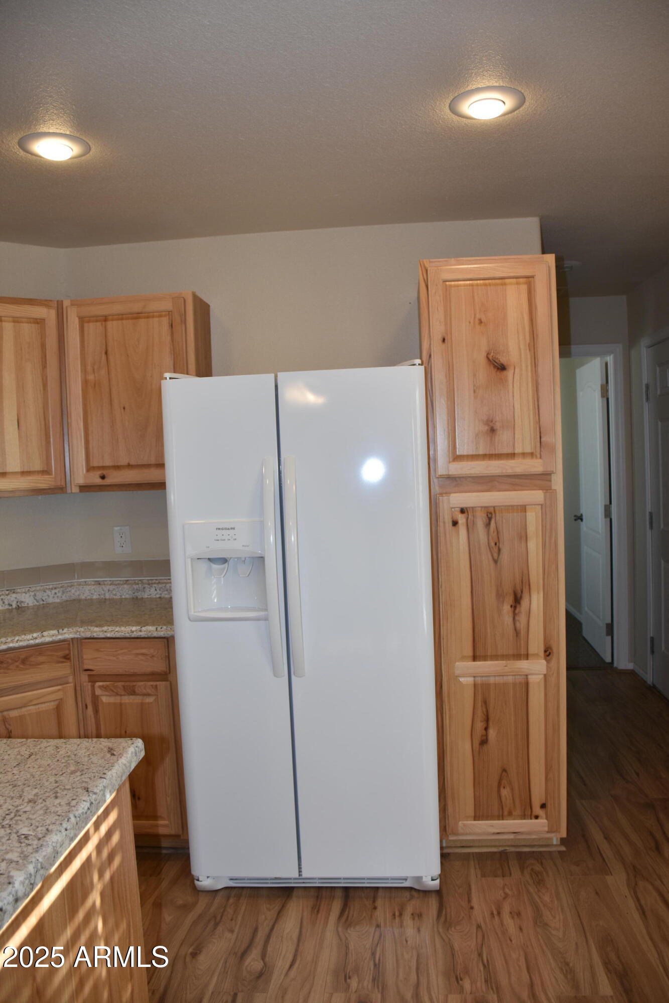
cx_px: 334
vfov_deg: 67.4
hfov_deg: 47.9
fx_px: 753
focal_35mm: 27
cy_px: 502
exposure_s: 1/80
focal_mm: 18
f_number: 4.5
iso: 200
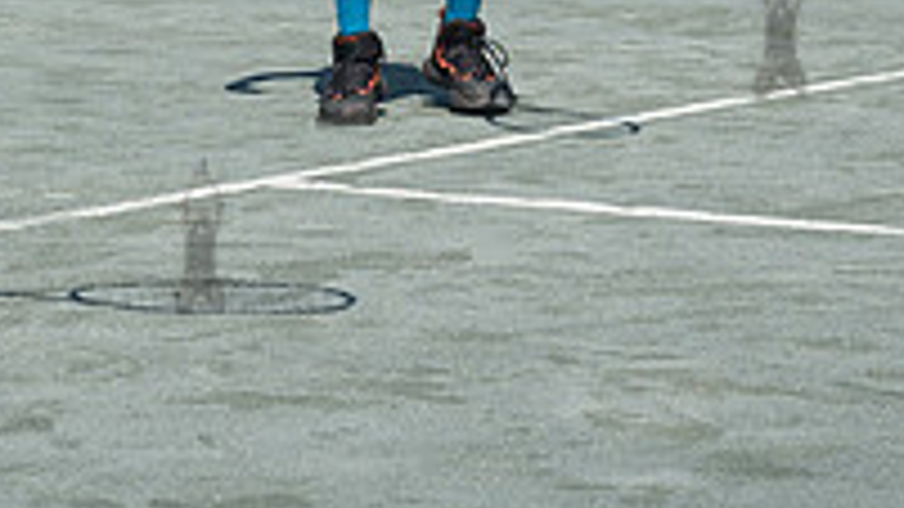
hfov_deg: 9.4
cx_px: 195
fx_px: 5489
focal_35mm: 229
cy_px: -111
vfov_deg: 5.3
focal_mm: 55
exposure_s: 1/640
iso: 125
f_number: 5.6
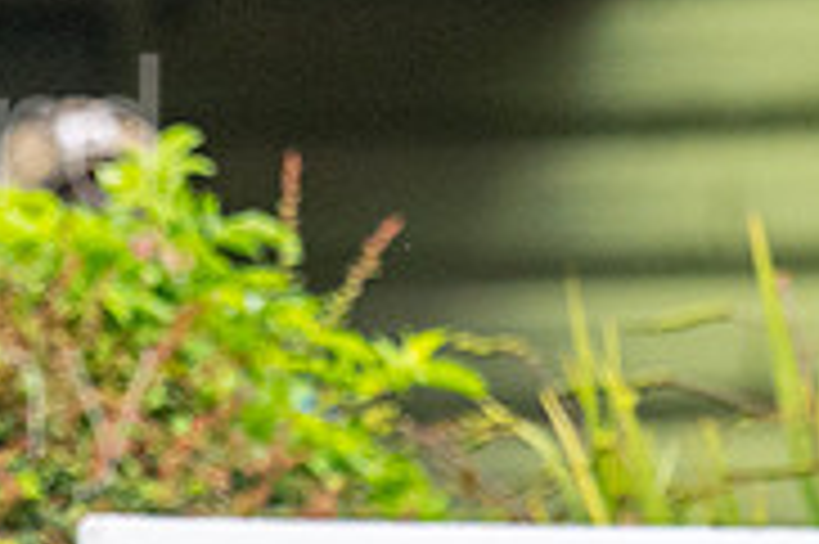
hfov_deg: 1.1
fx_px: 43026
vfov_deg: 0.7
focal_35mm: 1893
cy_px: -103
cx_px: -626
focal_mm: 300
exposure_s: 1/2000
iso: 500
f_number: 4
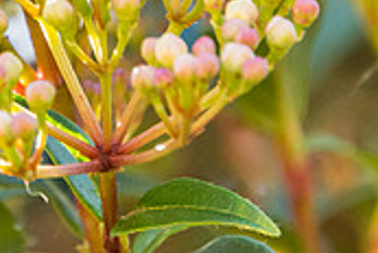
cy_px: -161
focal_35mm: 2423
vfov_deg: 0.6
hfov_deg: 0.8
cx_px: -162
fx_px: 25485
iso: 800
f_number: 6.3
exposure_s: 1/500
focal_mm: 400
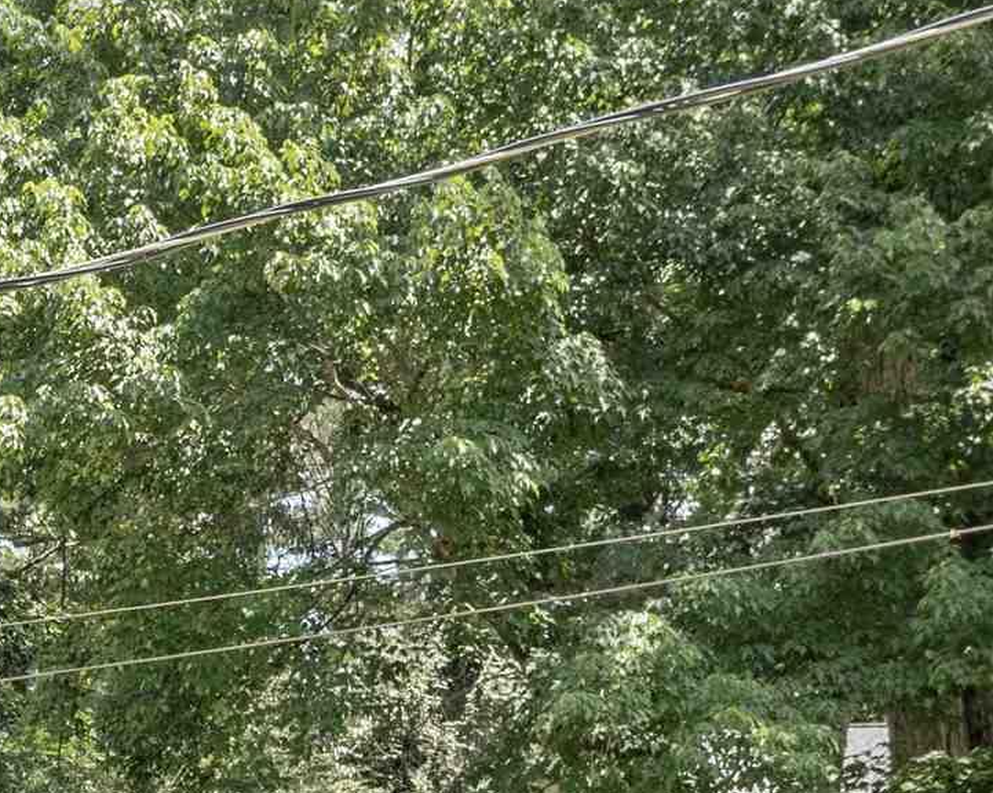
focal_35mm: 112
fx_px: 3290
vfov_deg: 13.4
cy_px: 931
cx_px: -857
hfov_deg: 14.8
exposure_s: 1/30
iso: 100
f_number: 5.6
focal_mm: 10.26
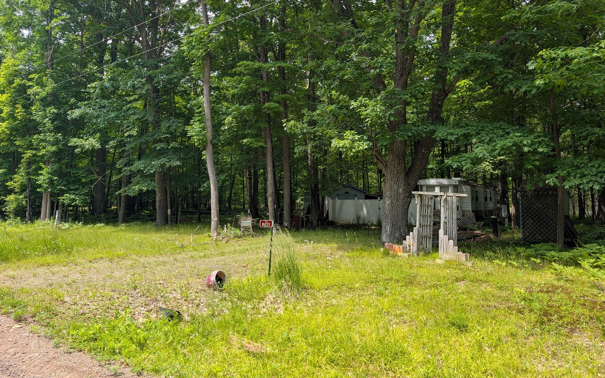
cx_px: 303
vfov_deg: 47.4
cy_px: 154
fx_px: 429
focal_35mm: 26
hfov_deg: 70.4
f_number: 1.68
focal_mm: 6.9
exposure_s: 1/346
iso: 18
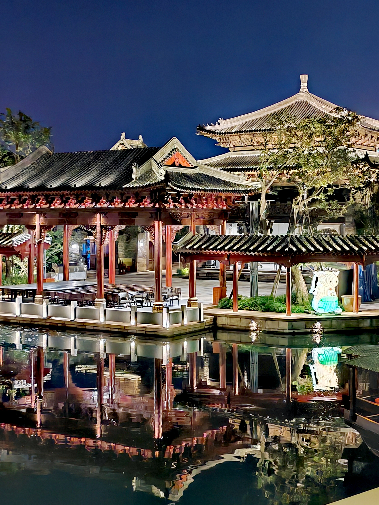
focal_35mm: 58
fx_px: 847
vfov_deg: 33.2
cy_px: 252
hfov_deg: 25.2
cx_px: 190
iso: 4000
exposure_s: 1/33
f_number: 1.9
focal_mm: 6.12
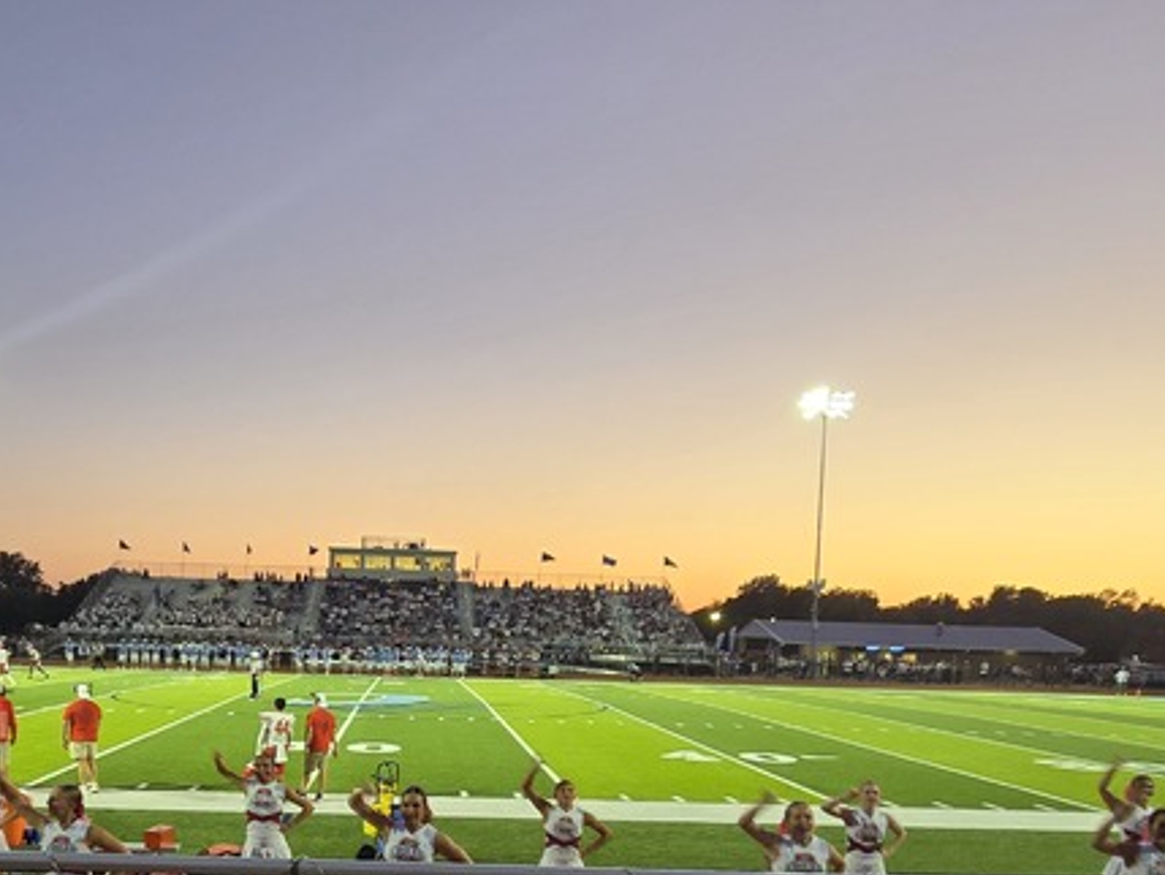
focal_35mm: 31
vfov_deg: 42.9
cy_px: 728
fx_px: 1044
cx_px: 454
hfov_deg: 57.8
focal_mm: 2.2
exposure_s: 1/60
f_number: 2.2
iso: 160
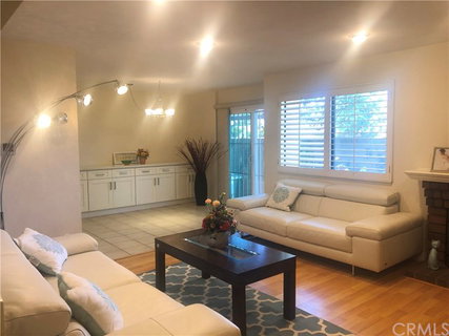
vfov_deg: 49.7
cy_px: 168
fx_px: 363
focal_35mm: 28
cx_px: 224
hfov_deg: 63.5
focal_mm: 3.99
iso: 32
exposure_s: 1/30
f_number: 1.8
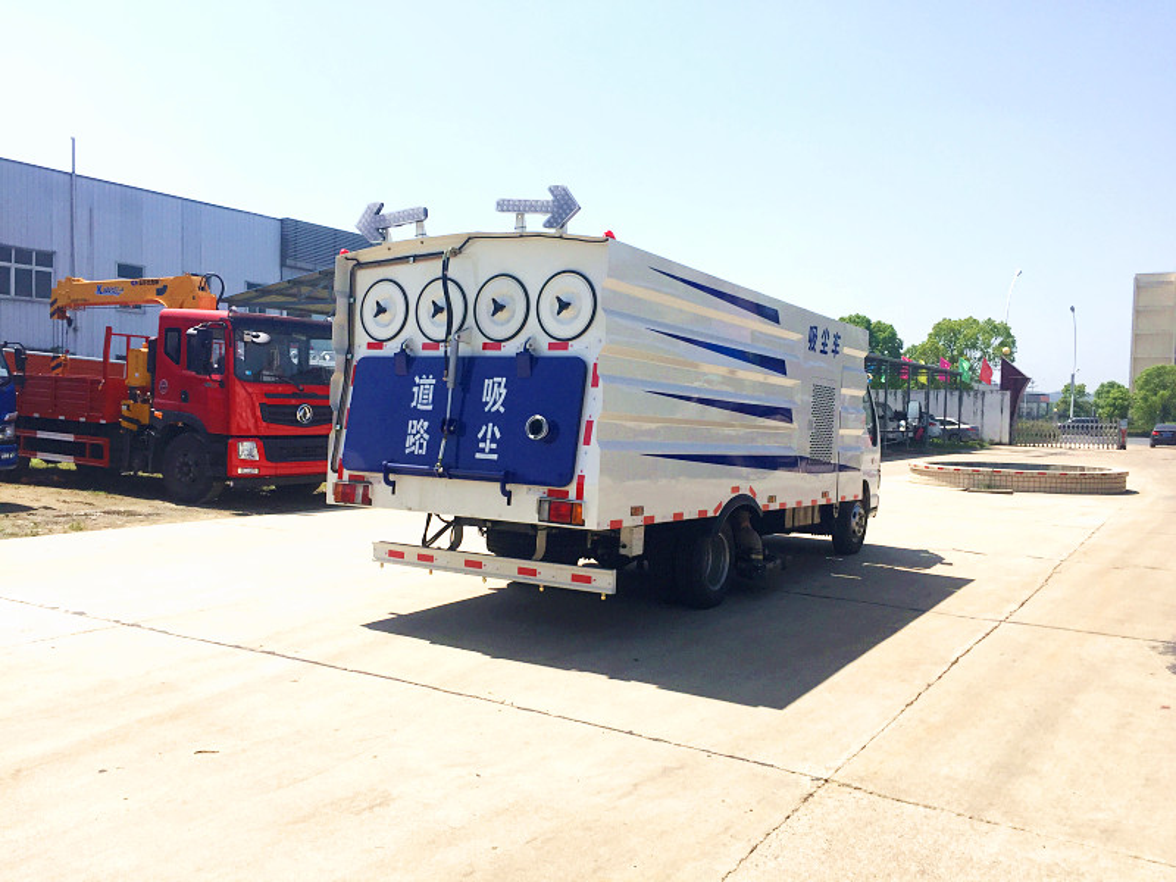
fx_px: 985
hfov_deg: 61.7
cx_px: 588
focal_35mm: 29
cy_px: 441
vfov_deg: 48.2
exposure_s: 1/2475
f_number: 2.2
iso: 32
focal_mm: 4.15
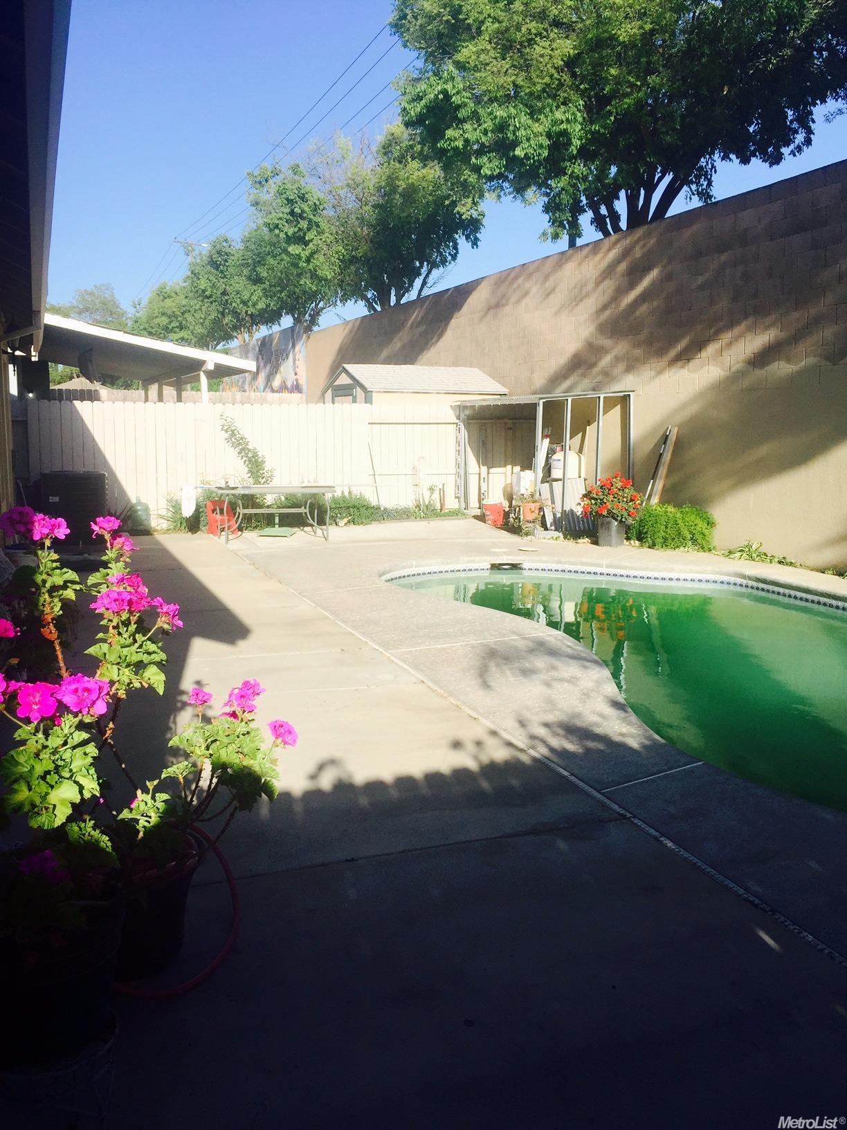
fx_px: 946
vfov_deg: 61.7
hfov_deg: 48.2
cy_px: 565
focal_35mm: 29
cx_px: 424
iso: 32
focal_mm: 4.15
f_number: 2.2
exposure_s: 1/1799
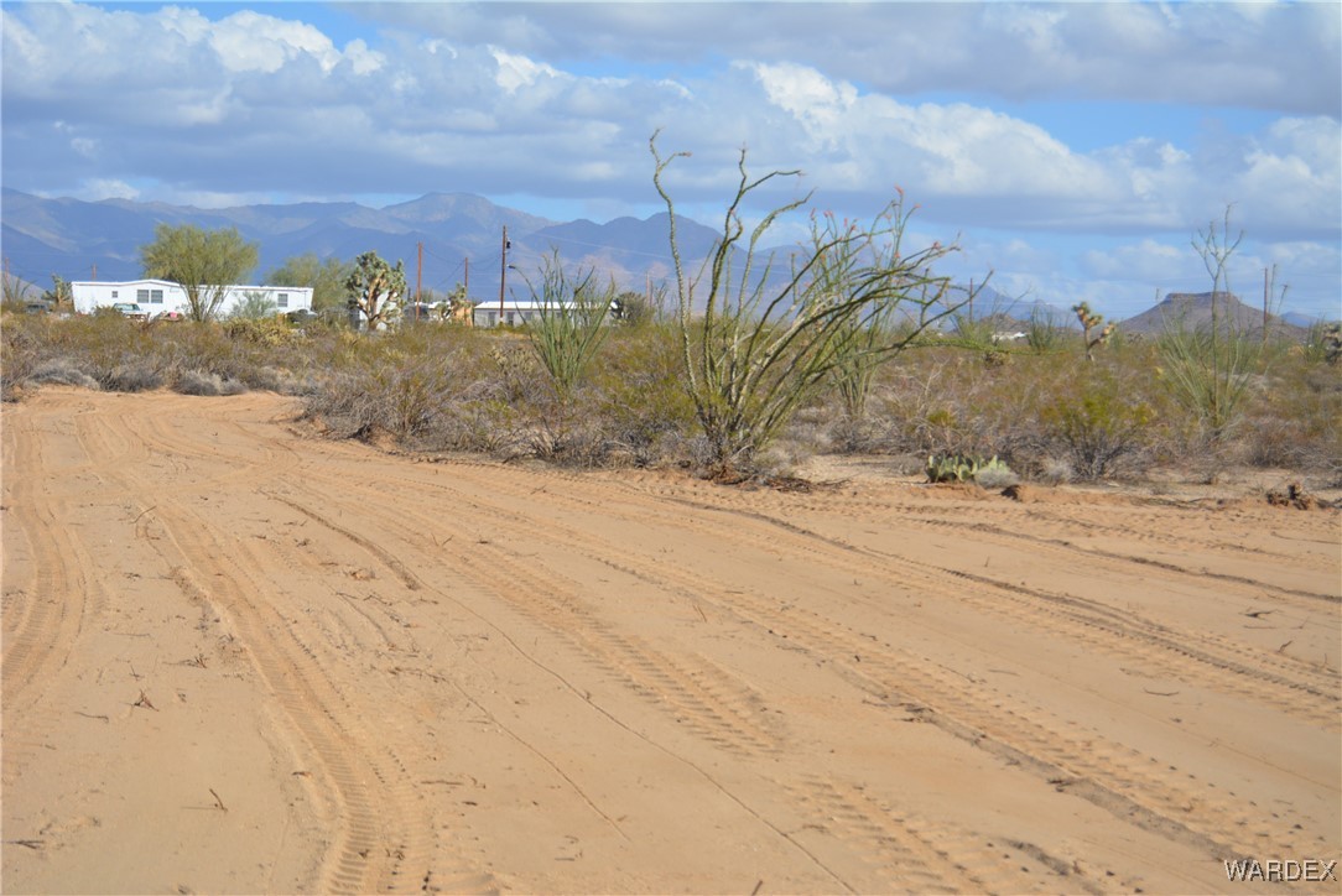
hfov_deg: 24.6
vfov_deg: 16.6
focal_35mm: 82
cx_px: 671
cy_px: 448
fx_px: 3077
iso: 400
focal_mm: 55
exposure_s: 1/1600
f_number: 6.3
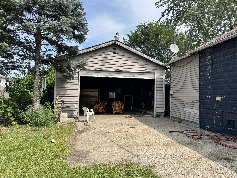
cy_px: 89
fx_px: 164
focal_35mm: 24
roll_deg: -2.6
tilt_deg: +0.6
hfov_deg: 71.6
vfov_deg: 56.8
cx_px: 118
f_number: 1.78
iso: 80
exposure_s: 1/2415
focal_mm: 6.76
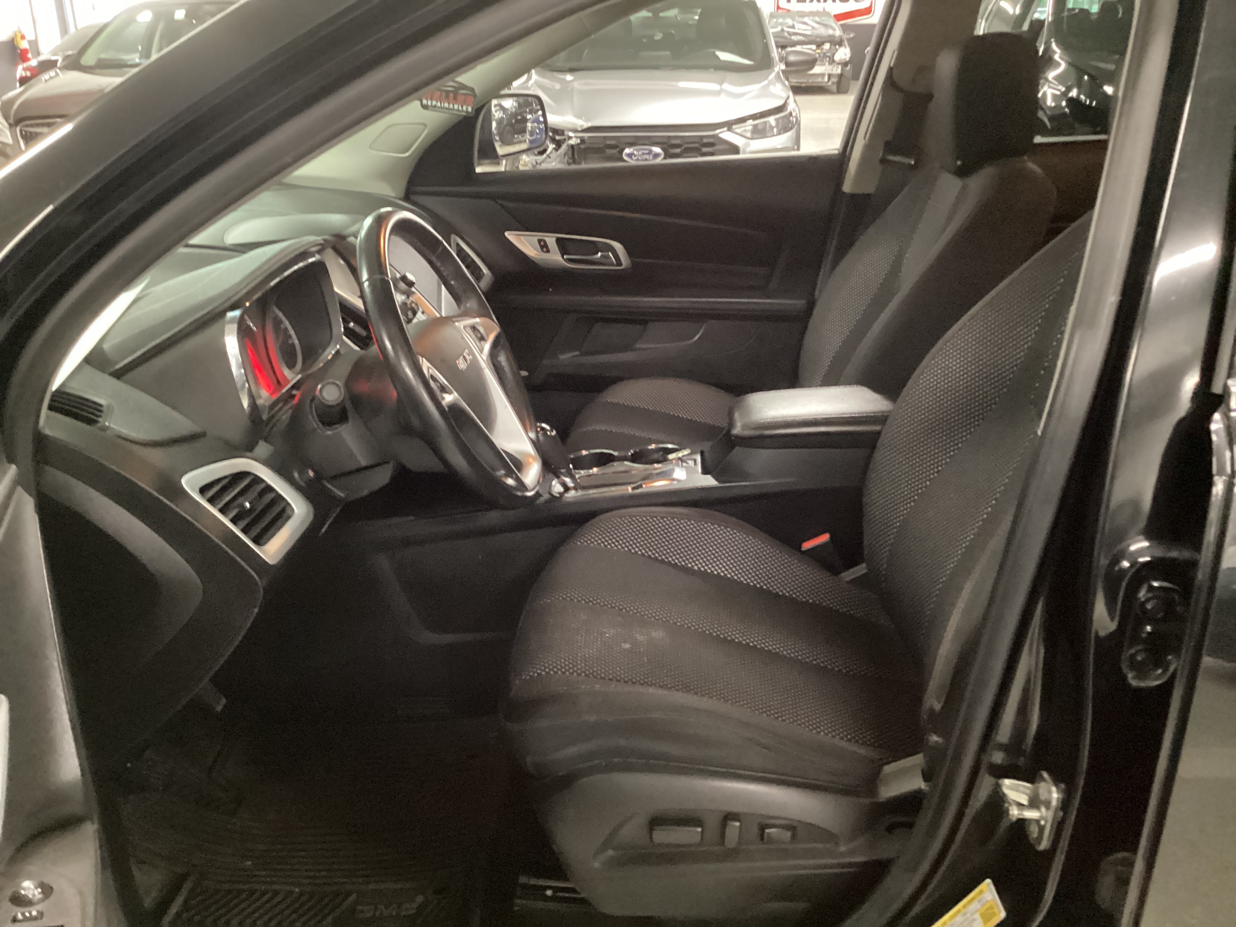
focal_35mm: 31
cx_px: 618
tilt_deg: -23.6
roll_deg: +0.9
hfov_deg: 58.4
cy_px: 464
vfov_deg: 45.4
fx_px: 1107
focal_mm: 3.3
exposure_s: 1/20
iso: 800
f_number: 2.4
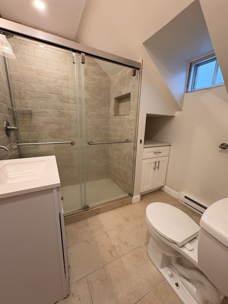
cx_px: 114
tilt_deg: -12.8
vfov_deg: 102.1
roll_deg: -1.3
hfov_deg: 85.7
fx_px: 123
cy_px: 152
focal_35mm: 14
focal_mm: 2.22
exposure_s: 1/60
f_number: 2.2
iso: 200
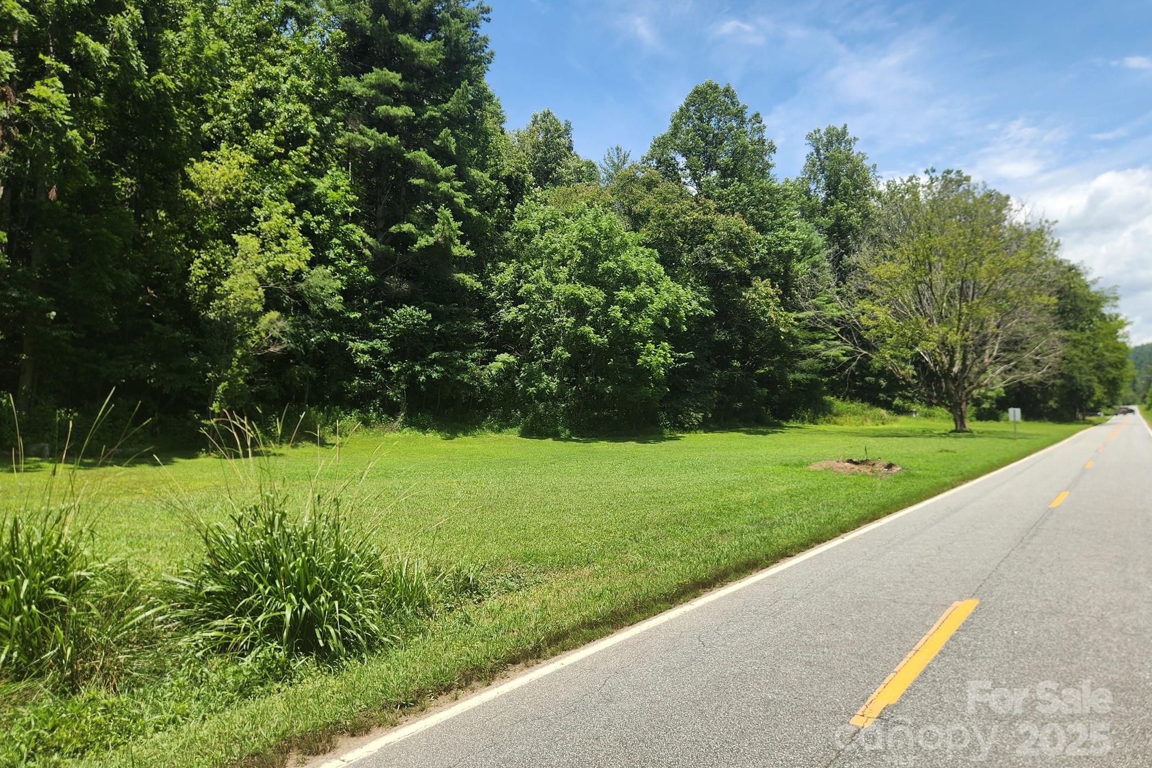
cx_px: 576
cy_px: 353
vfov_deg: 53.1
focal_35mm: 24
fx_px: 768
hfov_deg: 73.7
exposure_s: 1/1038
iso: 20
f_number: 1.8
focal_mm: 5.4
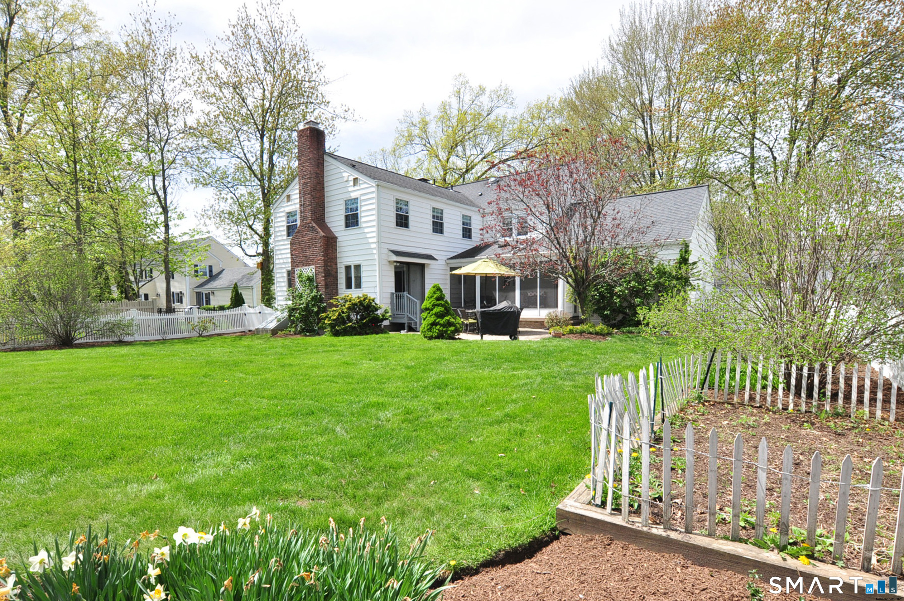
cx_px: 452
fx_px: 376
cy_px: 300
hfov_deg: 100.5
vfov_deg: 77.2
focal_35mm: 15
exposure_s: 1/500
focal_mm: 10
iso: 400
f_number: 8
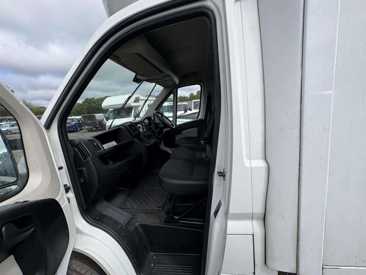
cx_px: 183
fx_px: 148
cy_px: 138
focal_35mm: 14
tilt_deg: -3.8
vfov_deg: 85.7
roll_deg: -0.2
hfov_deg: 102.1
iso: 50
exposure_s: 1/1299
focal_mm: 2.22
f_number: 2.2
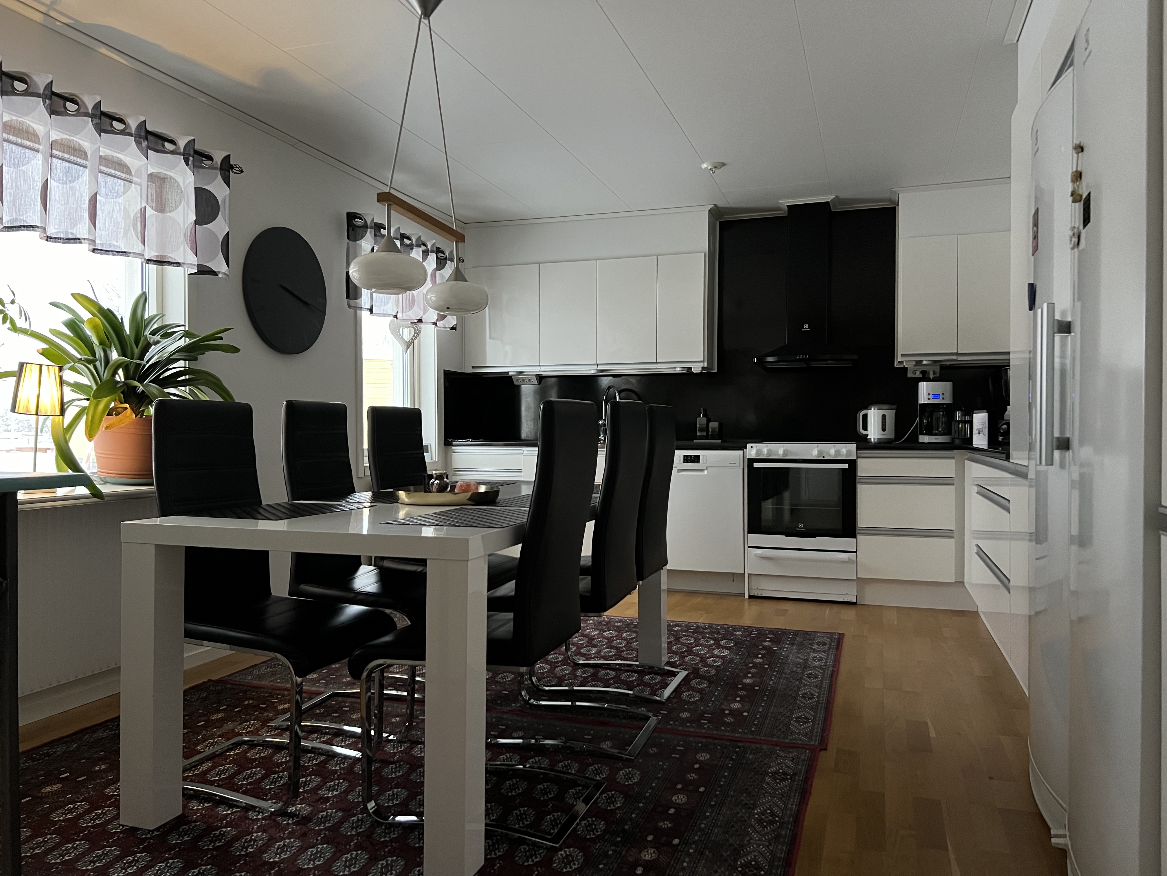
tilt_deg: -0.1
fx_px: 877
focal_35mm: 26
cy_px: 438
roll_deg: +0.5
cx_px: 584
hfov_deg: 67.3
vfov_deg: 53.1
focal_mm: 5.7
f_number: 1.5
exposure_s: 1/33
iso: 500
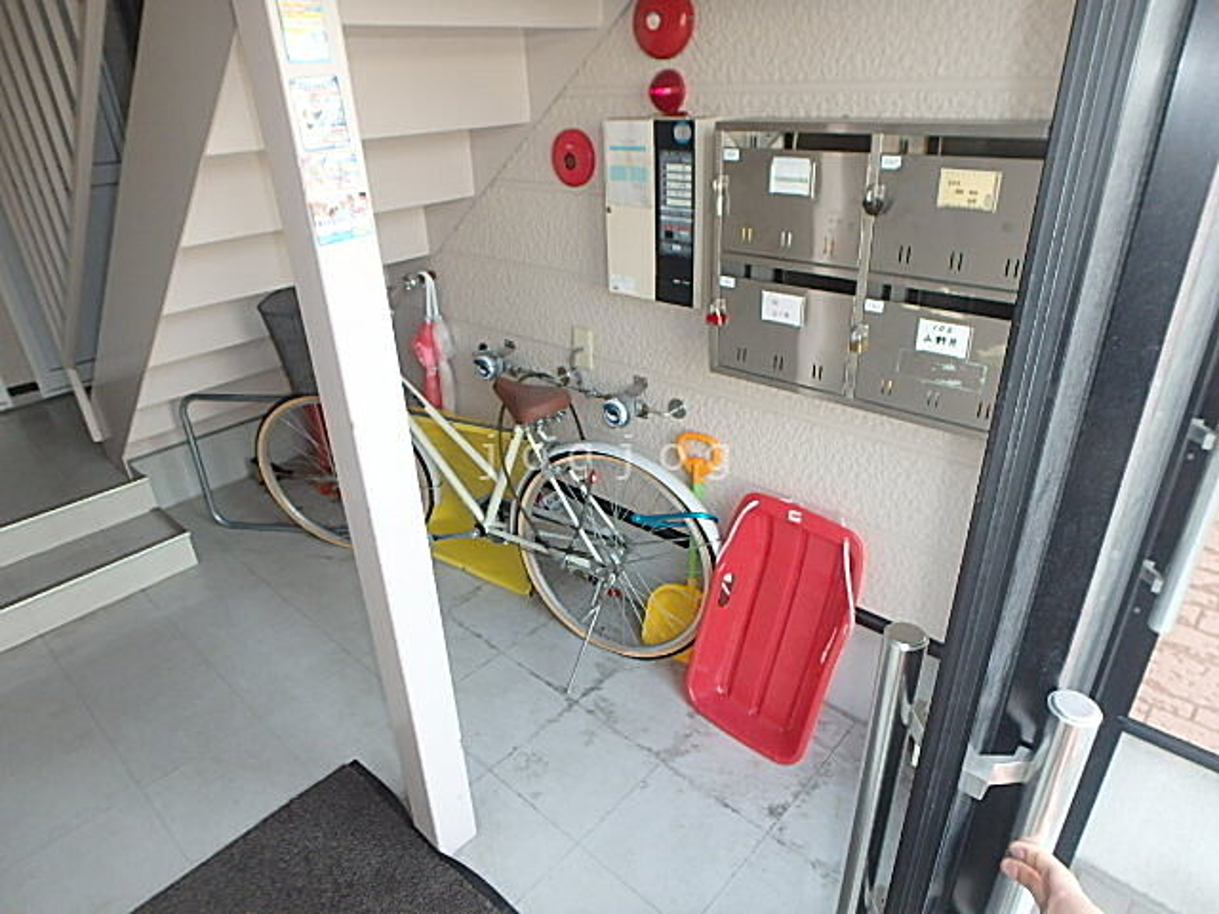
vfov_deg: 63.4
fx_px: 740
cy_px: 457
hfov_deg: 79.0
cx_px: 610
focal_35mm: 21
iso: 200
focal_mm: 3.7
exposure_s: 1/60
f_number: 3.5
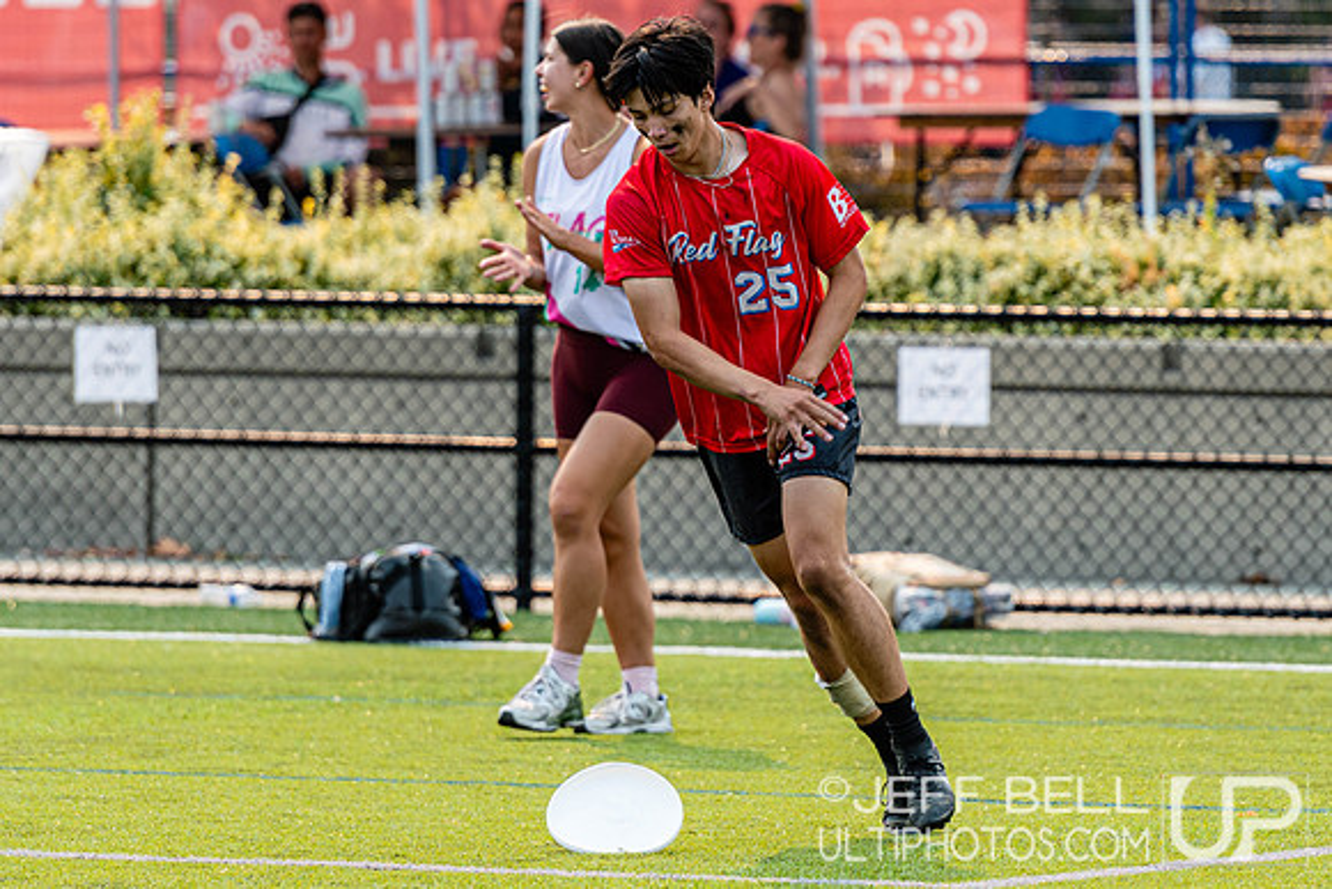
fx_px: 15367
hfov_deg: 5.0
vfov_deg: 3.3
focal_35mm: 415
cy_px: 398
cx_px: 805
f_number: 3.2
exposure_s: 1/1250
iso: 125
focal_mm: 200
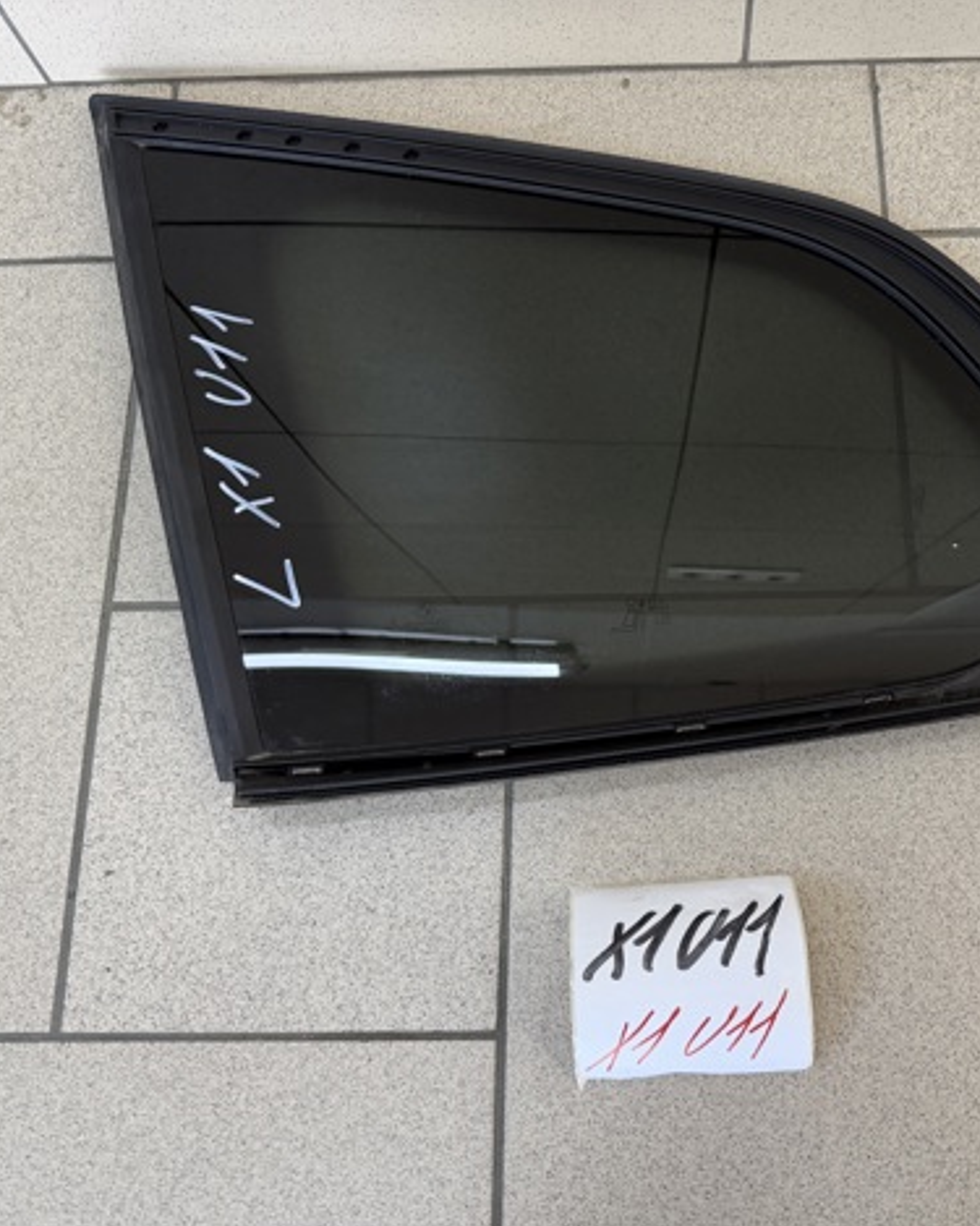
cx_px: 632
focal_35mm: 32
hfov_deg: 45.3
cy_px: 604
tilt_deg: -71.9
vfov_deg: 55.7
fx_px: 1161
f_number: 1.78
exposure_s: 1/121
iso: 200
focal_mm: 6.76
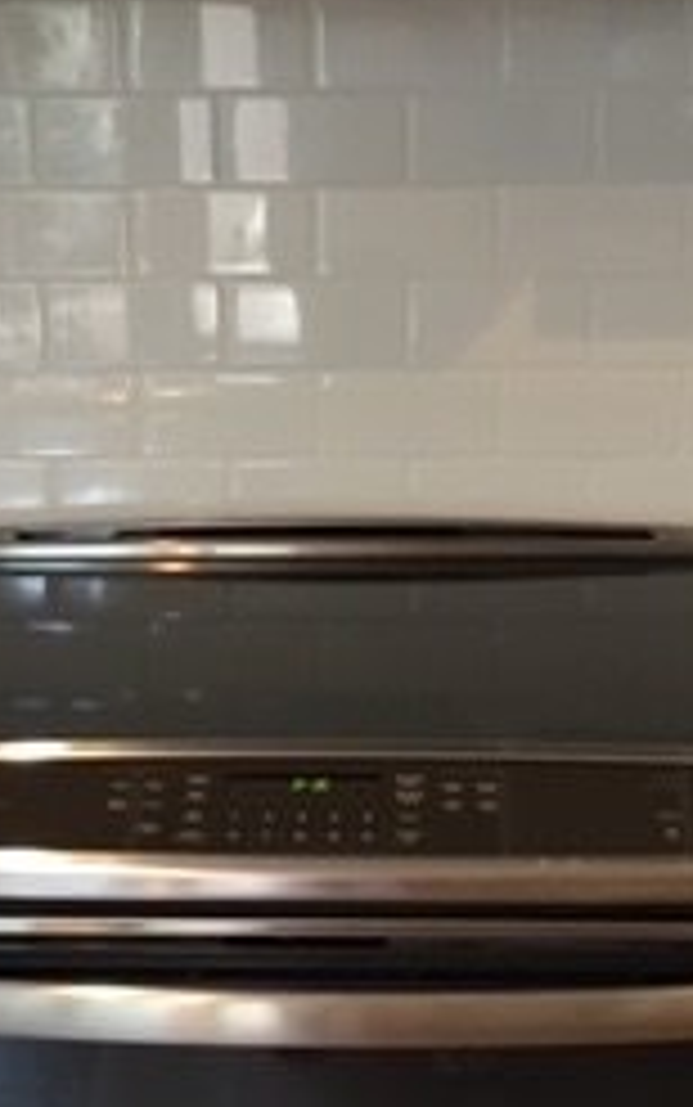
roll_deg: +1.2
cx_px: 288
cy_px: 648
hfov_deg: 16.3
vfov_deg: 25.8
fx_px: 2415
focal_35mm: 80
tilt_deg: -16.0
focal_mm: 4.15
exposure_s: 1/30
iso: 64
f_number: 2.2
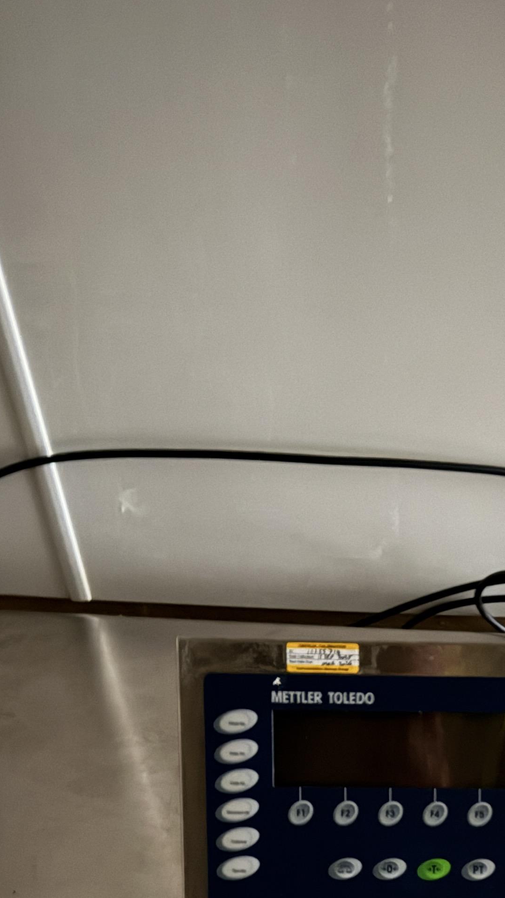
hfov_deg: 21.4
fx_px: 1310
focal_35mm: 55
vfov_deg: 34.4
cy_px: 904
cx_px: 444
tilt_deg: -58.8
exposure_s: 1/2
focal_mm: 6.76
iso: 1600
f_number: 1.78
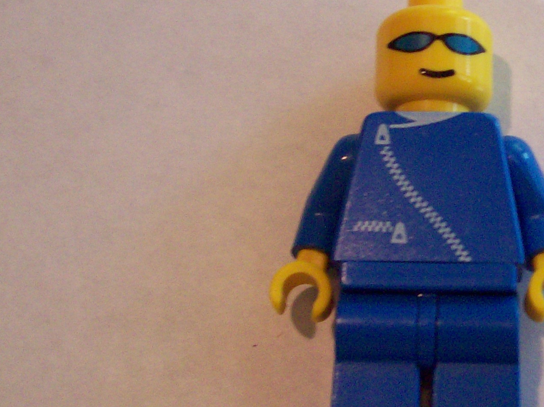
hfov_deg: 23.7
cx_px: 443
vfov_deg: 18.2
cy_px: 181
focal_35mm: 81
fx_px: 1272
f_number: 2.7
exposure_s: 1/22.2
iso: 160
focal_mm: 6
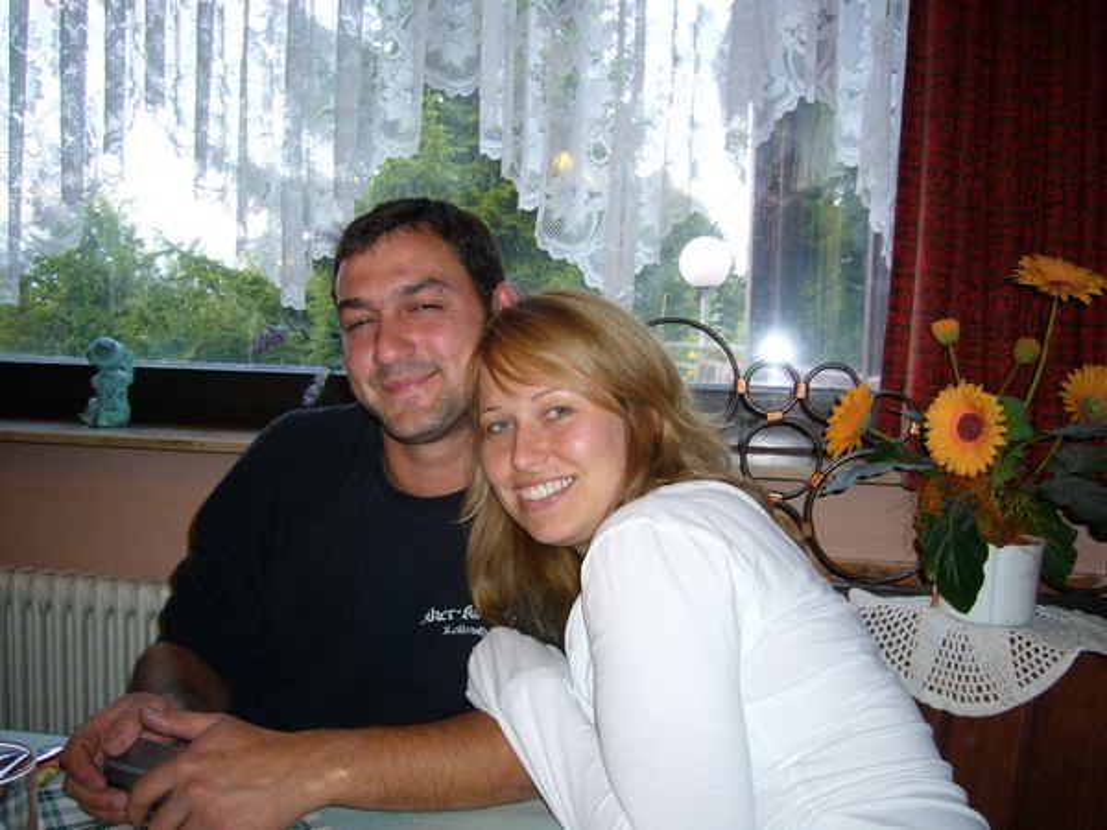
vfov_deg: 40.7
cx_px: 554
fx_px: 1119
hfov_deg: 52.6
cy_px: 415
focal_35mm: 35
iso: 100
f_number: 2.8
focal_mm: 5.8
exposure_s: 1/30
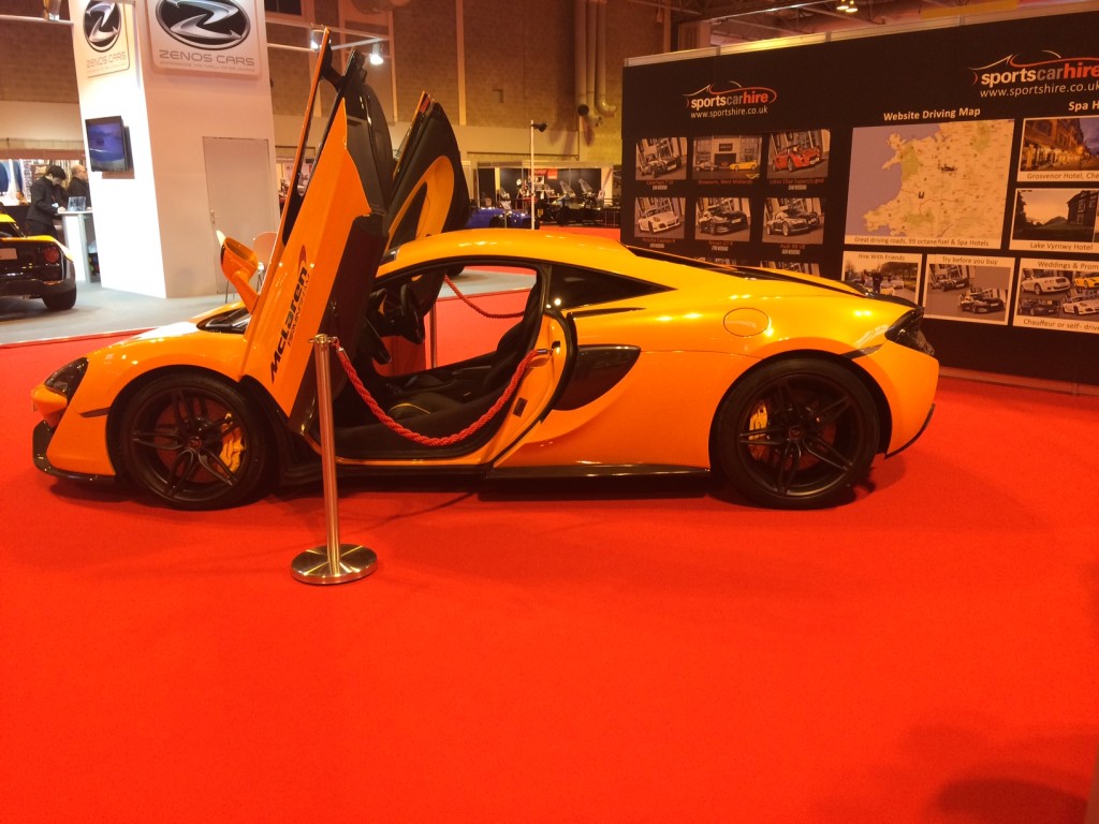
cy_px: 412
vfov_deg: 48.2
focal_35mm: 29
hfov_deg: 61.7
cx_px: 550
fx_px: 921
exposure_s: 1/33
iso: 160
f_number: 2.2
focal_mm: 4.15
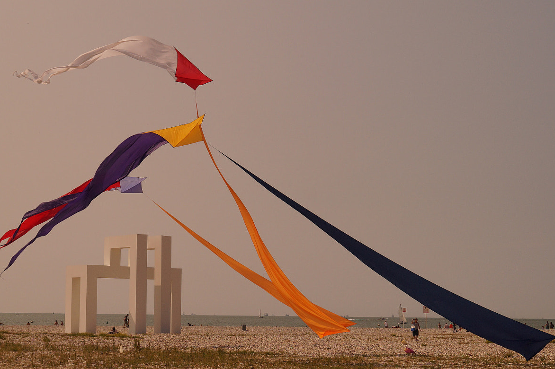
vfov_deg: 19.0
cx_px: 249
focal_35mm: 72
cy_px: 227
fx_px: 1104
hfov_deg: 28.2
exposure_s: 1/1250
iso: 100
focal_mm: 35
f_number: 9
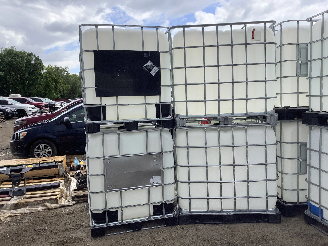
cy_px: 123
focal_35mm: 31
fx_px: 294
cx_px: 164
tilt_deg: -4.2
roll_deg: +2.2
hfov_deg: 58.4
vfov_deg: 45.4
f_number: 2.4
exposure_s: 1/497
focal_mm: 3.3
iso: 25
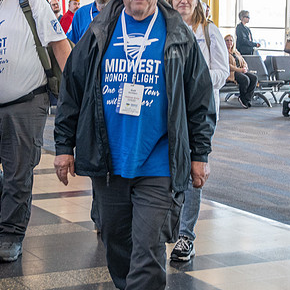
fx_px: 1014
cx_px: 130
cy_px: 66
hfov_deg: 16.3
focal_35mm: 107
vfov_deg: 16.2
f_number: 3.2
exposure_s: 1/125
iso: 720
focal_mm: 30
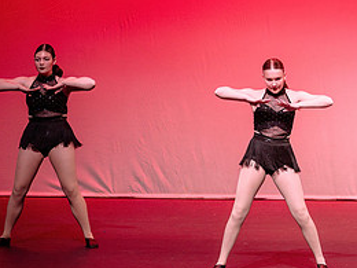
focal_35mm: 231
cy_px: 93
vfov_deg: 6.4
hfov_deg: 8.5
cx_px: 407
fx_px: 2382
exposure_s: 1/400
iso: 1600
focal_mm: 90
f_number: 2.8
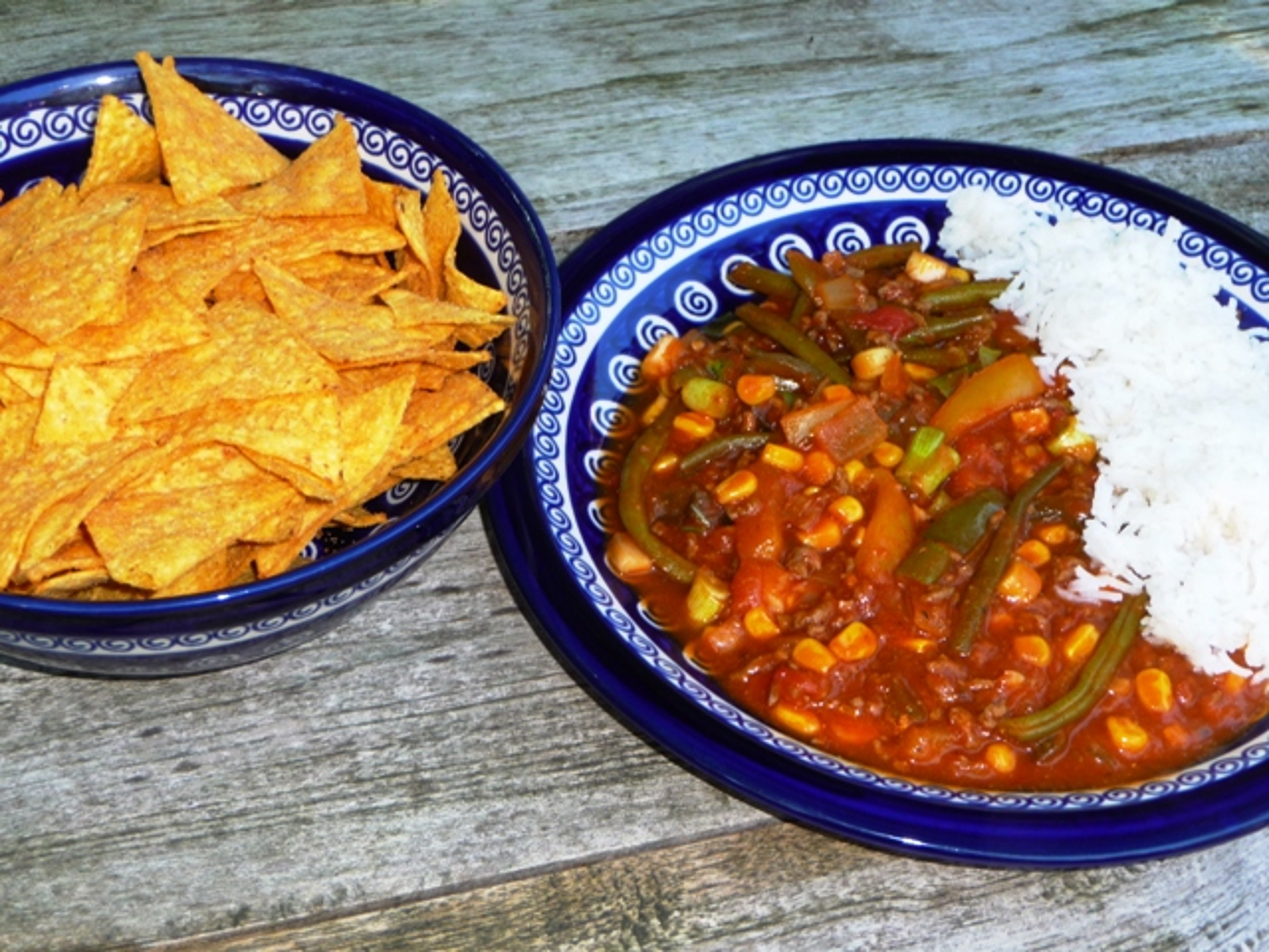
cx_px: 634
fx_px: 2273
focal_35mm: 62
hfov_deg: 31.2
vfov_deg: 23.7
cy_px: 476
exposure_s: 1/30
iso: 100
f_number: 4.5
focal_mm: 10.5
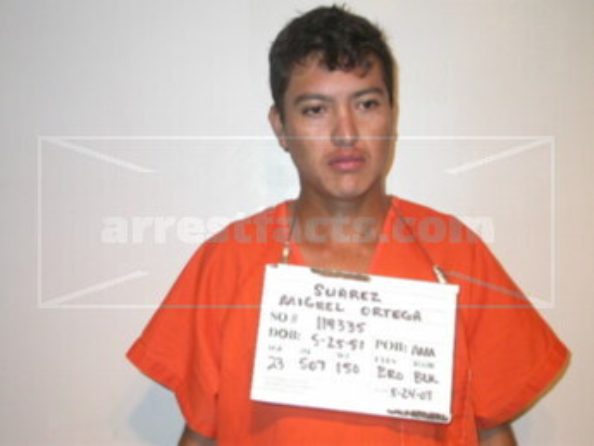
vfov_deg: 27.0
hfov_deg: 35.5
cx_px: 297
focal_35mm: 54
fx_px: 927
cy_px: 223
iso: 100
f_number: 2.9
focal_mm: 11.3
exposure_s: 1/60.9
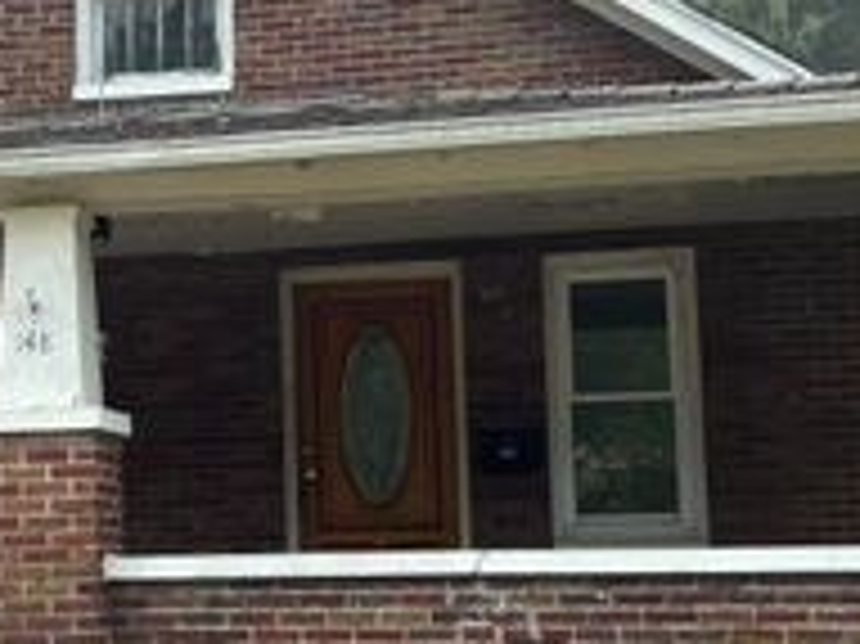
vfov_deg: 21.6
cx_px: 167
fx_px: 1688
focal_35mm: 68
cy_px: 372
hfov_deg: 28.0
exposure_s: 1/1007
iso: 50
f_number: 1.6
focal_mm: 5.96
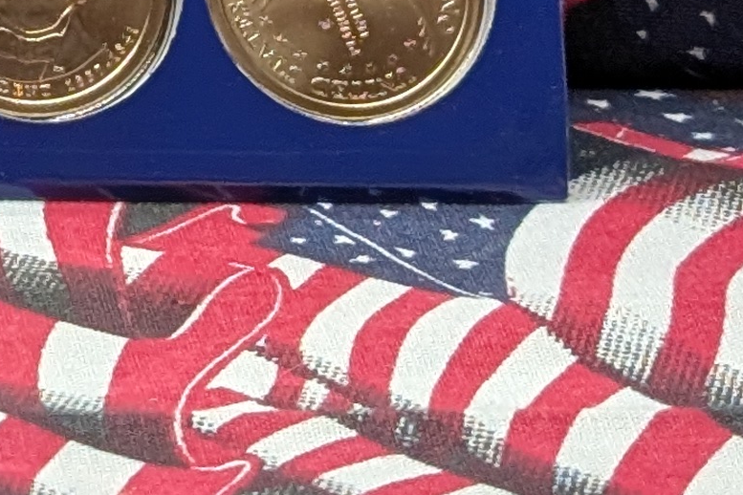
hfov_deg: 7.1
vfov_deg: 4.9
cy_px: -901
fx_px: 5531
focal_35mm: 268
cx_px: -1183
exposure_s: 1/126
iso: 85
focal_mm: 6.9
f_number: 1.68
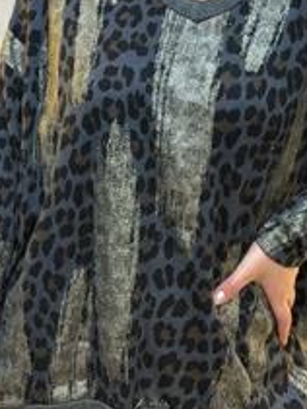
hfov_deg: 15.7
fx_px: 1113
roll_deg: +1.5
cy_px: 69
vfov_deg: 20.6
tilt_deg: -9.1
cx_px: 214
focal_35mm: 94
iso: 50
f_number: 1.78
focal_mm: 6.76
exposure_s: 1/50
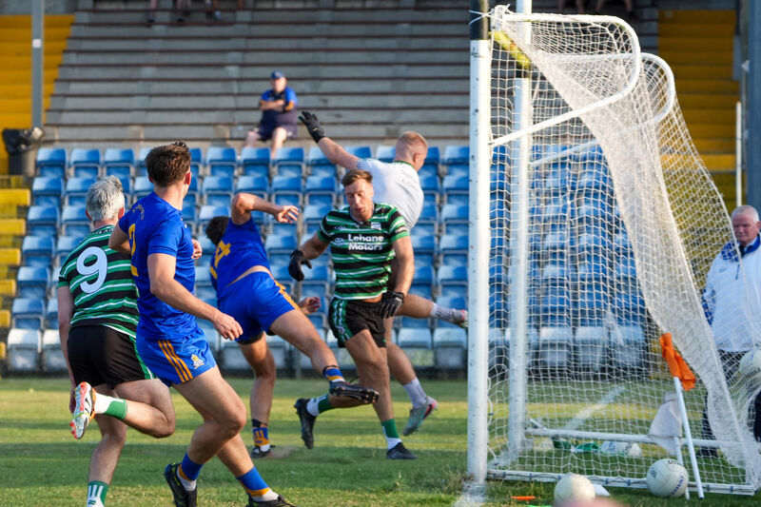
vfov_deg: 6.9
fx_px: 4227
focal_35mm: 200
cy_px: 254
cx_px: 380
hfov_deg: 10.3
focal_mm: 200
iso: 1250
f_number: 7.1
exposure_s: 1/1000
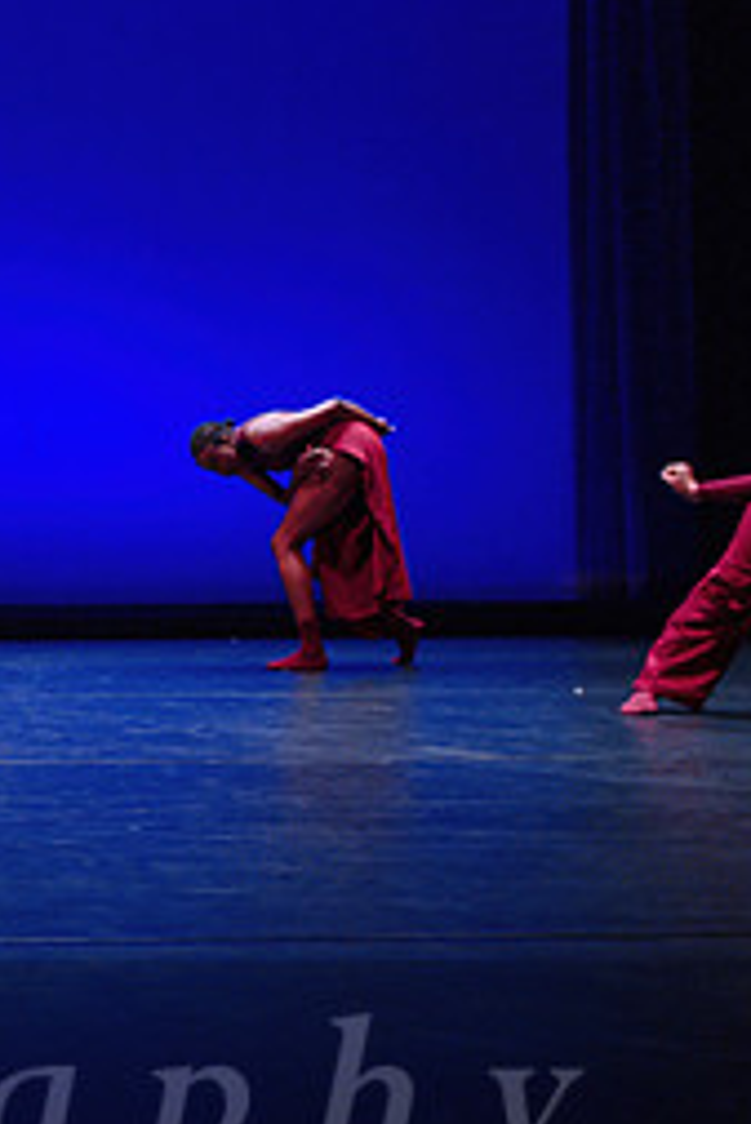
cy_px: 500
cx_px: -355
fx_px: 1781
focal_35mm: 57
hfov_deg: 20.6
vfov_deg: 35.0
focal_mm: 24
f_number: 2.8
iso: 2500
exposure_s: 1/250
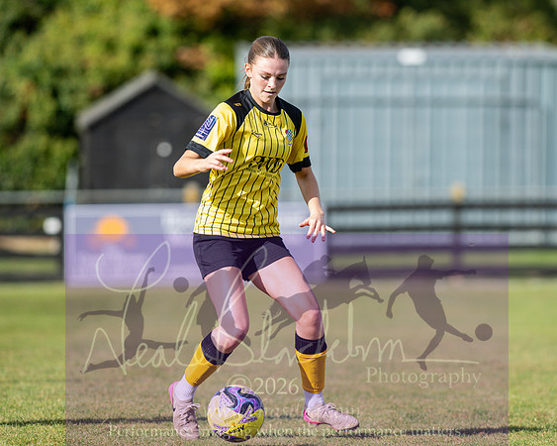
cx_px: 301
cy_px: 212
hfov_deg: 5.3
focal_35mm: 364
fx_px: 5997
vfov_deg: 4.3
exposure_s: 1/1250
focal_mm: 300
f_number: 4
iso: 200
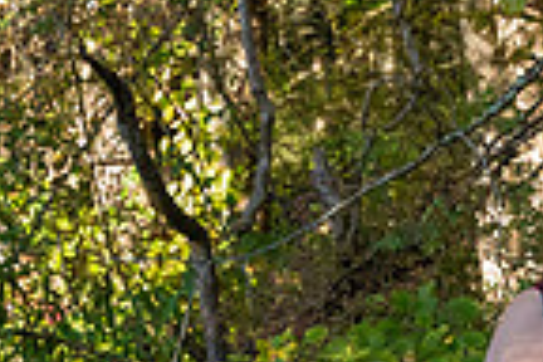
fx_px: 3152
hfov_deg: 9.3
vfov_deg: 6.6
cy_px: 305
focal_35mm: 209
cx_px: 1003
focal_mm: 52
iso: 6400
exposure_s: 1/3200
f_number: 4.5
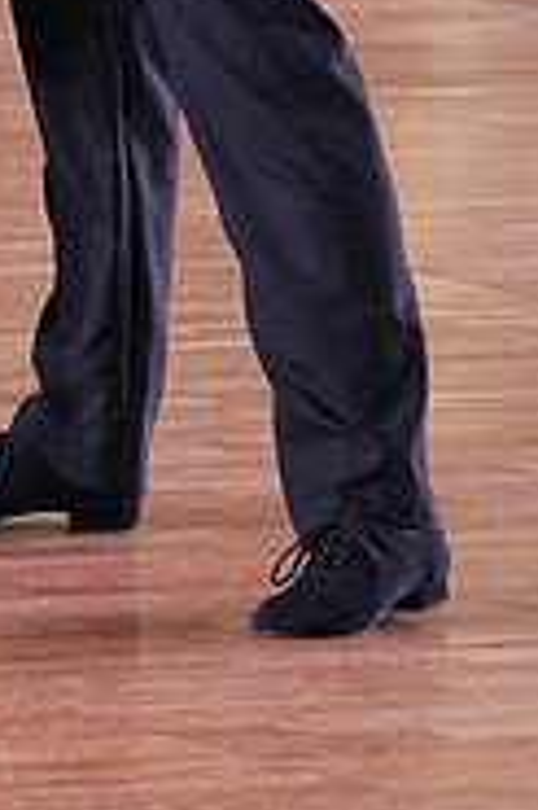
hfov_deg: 2.5
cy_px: -337
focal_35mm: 540
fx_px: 12127
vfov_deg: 3.8
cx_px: -260
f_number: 5.6
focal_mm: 172
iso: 5000
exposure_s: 1/320
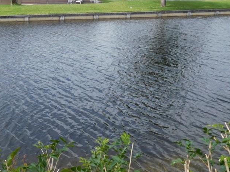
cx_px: 58
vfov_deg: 34.5
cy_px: 47
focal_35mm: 41
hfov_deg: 44.3
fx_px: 272
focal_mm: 4.5
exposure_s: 1/1000
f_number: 3.4
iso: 125
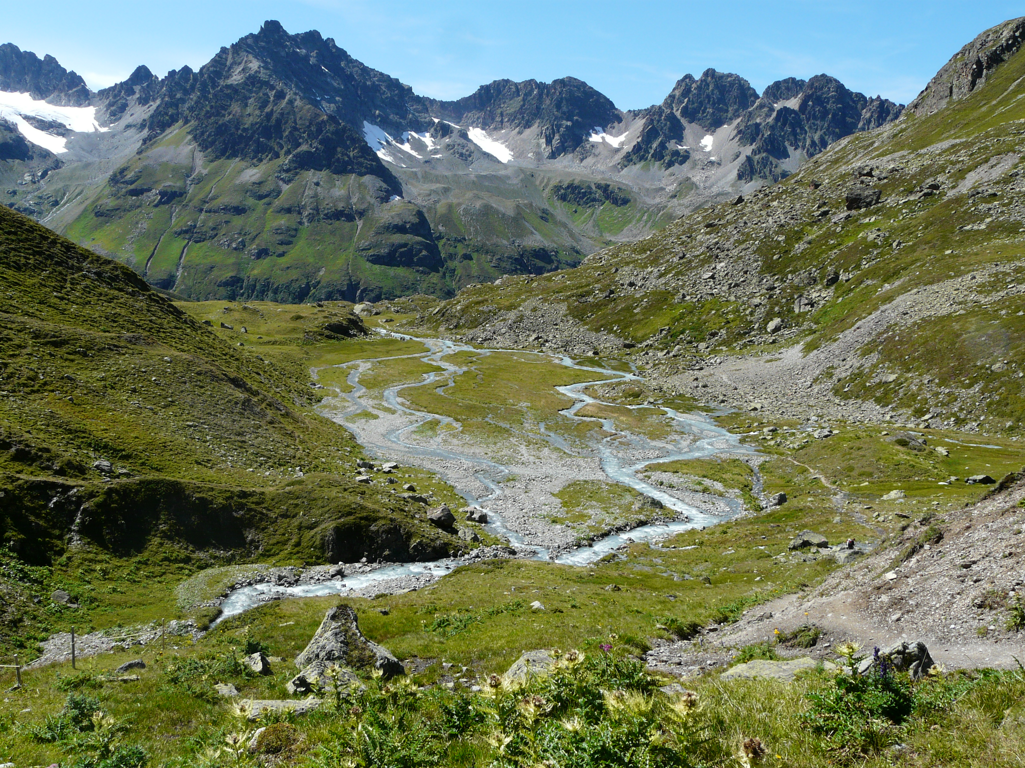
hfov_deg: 51.4
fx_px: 1066
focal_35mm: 36
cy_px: 384
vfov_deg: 39.7
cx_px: 512
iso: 100
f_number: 5.6
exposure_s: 1/320
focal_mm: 5.9
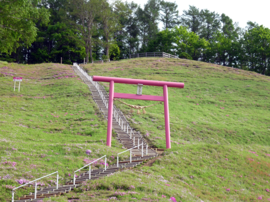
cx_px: 135
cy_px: 101
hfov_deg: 19.6
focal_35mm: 100
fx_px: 780
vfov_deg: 14.8
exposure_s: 1/160
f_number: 5.1
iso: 100
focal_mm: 16.5
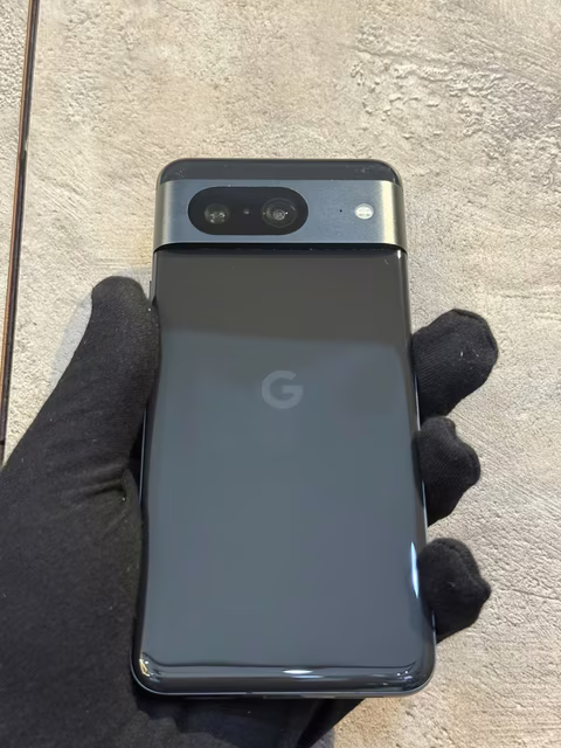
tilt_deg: +13.9
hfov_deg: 30.3
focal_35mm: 48
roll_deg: -2.2
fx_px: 1037
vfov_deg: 39.7
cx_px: 280
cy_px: 374
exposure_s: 1/50
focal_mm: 6.76
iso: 250
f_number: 1.78
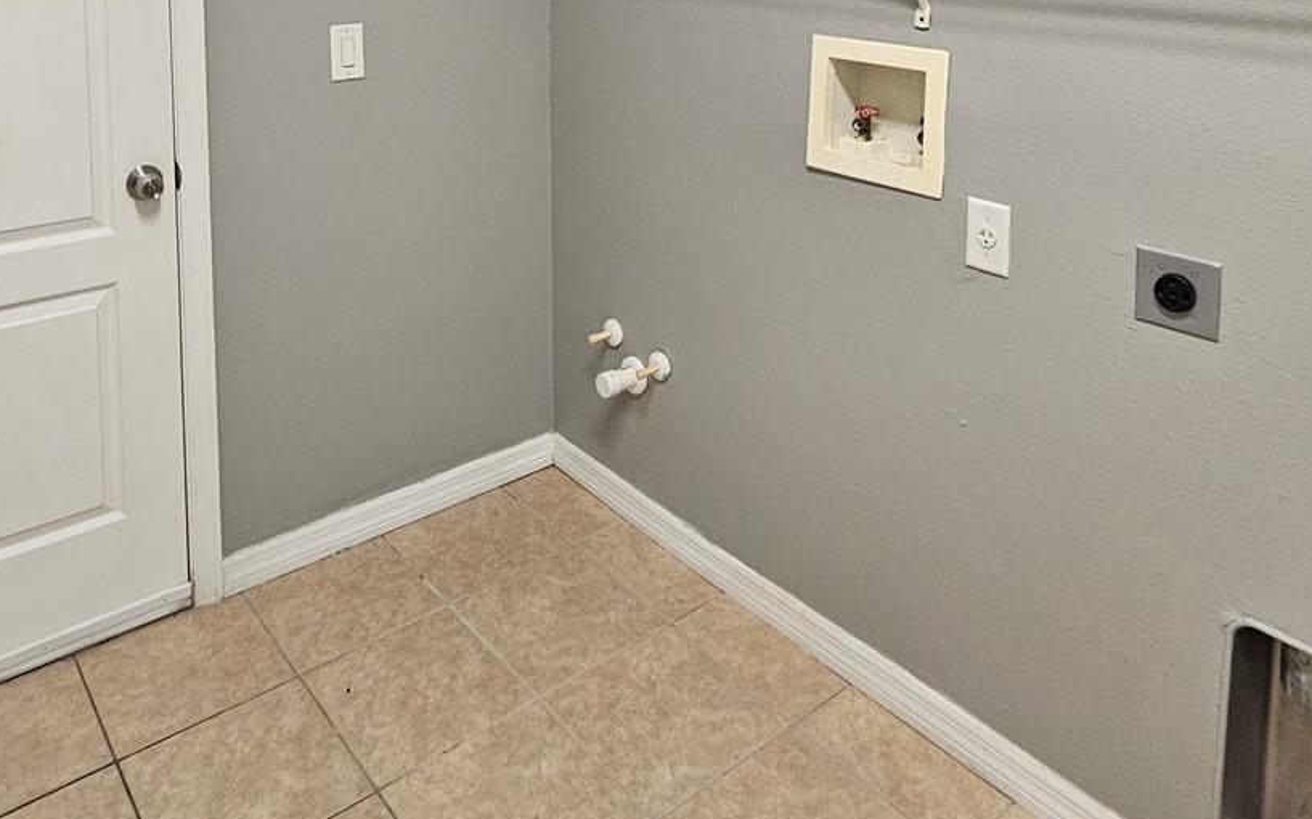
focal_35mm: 27
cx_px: 585
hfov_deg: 68.2
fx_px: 965
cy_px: 8
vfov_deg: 40.5
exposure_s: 1/30
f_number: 2.2
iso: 320
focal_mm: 2.2
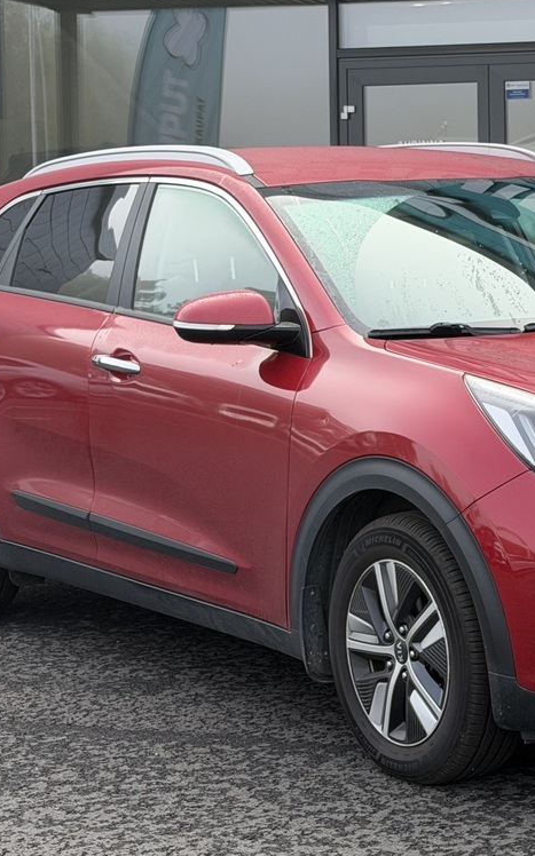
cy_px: 302
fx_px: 2288
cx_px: 483
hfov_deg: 13.2
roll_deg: +0.9
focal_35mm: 98
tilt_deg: -1.7
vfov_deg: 21.2
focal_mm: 6.76
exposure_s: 1/885
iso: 64
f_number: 1.78
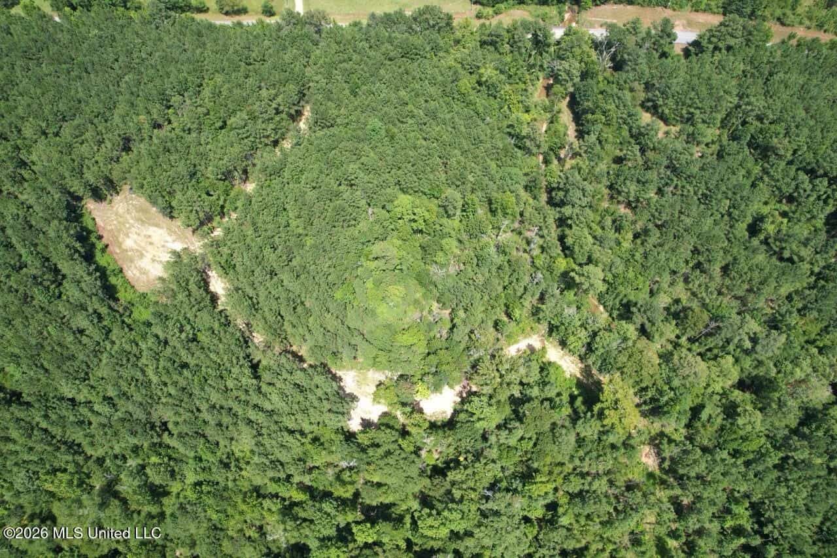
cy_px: 279
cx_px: 418
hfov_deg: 78.6
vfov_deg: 57.2
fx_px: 511
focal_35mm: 22
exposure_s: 1/800
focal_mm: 8.4
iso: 100
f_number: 2.8
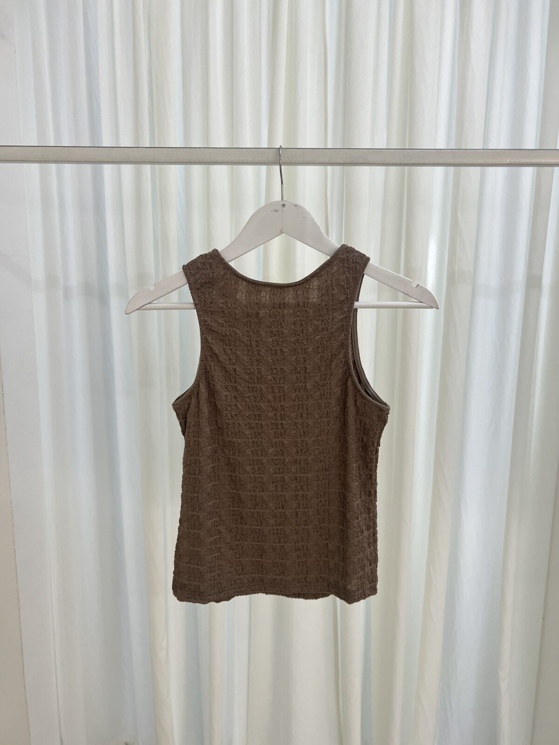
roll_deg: -0.2
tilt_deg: -9.7
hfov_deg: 53.1
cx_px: 280
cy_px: 372
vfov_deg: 67.3
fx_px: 560
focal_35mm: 26
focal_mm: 5.7
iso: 125
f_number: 1.5
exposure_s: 1/100
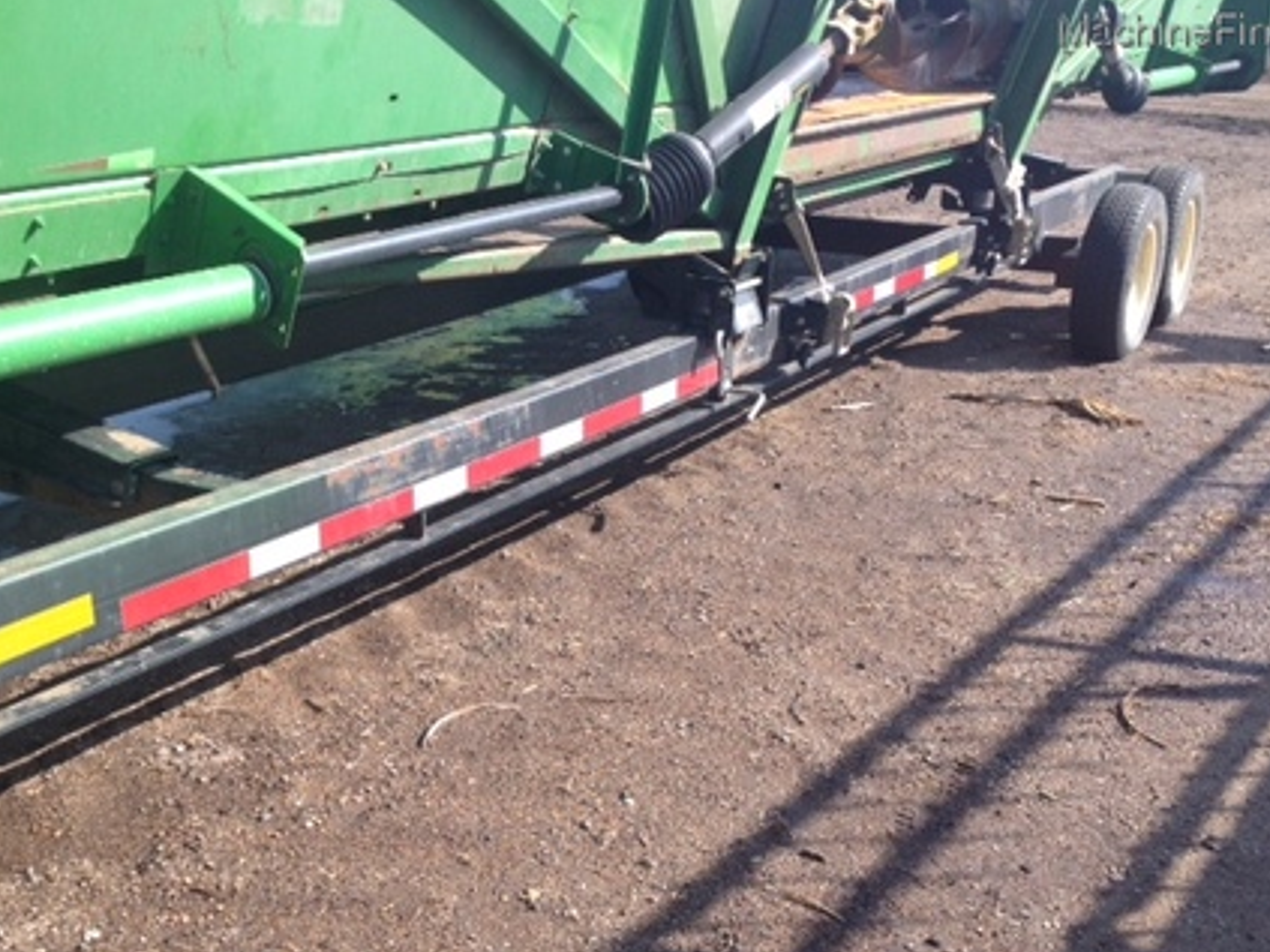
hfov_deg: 42.1
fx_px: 1651
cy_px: 601
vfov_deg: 32.0
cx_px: 597
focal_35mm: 45
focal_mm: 4.28
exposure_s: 1/557
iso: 50
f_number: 2.4
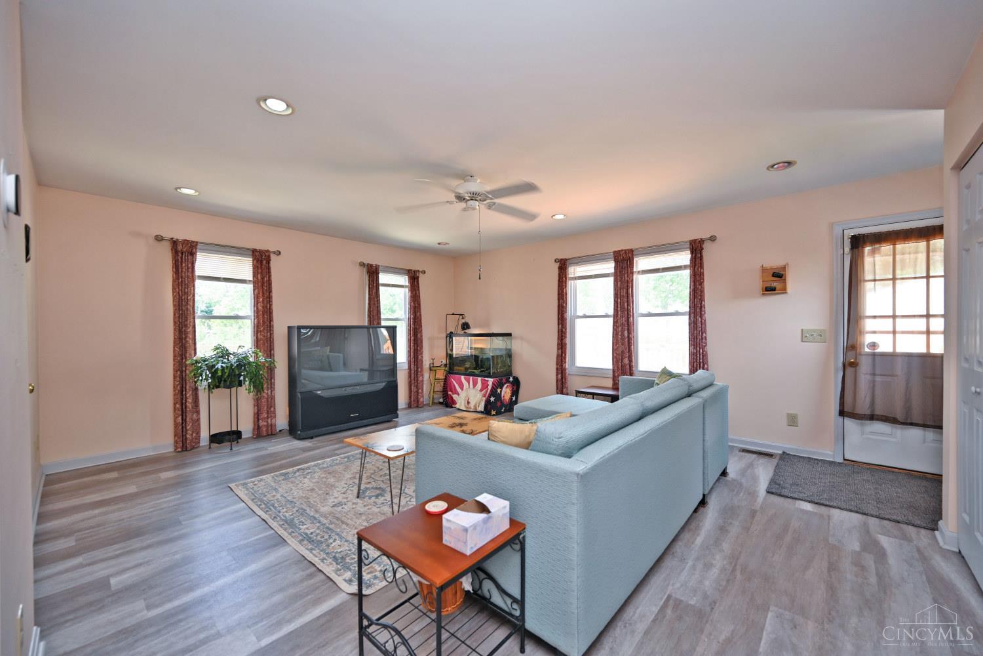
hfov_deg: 104.3
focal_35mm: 14
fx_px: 382
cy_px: 328
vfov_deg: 81.2
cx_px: 492
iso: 250
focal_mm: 14
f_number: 4
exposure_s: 1/60
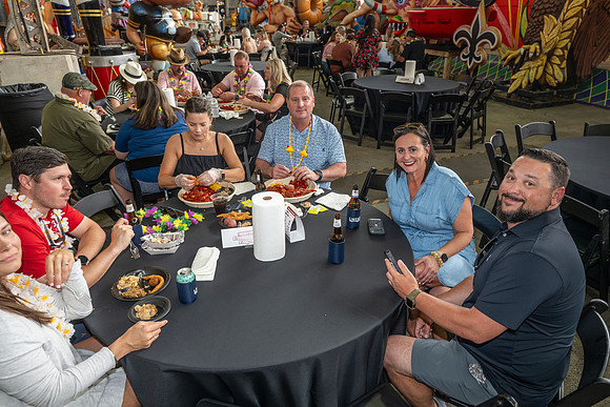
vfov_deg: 53.2
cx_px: 305
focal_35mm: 24
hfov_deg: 73.7
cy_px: 204
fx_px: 407
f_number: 4
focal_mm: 24
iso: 220
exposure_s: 1/60
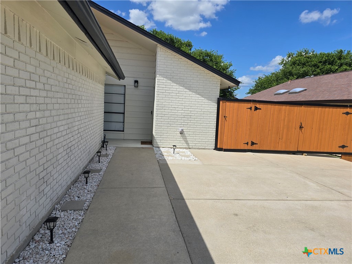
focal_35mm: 23
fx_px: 234
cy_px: 132
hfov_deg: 73.9
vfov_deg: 58.9
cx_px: 176
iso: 12
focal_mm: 6.3
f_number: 1.7
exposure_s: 1/1179
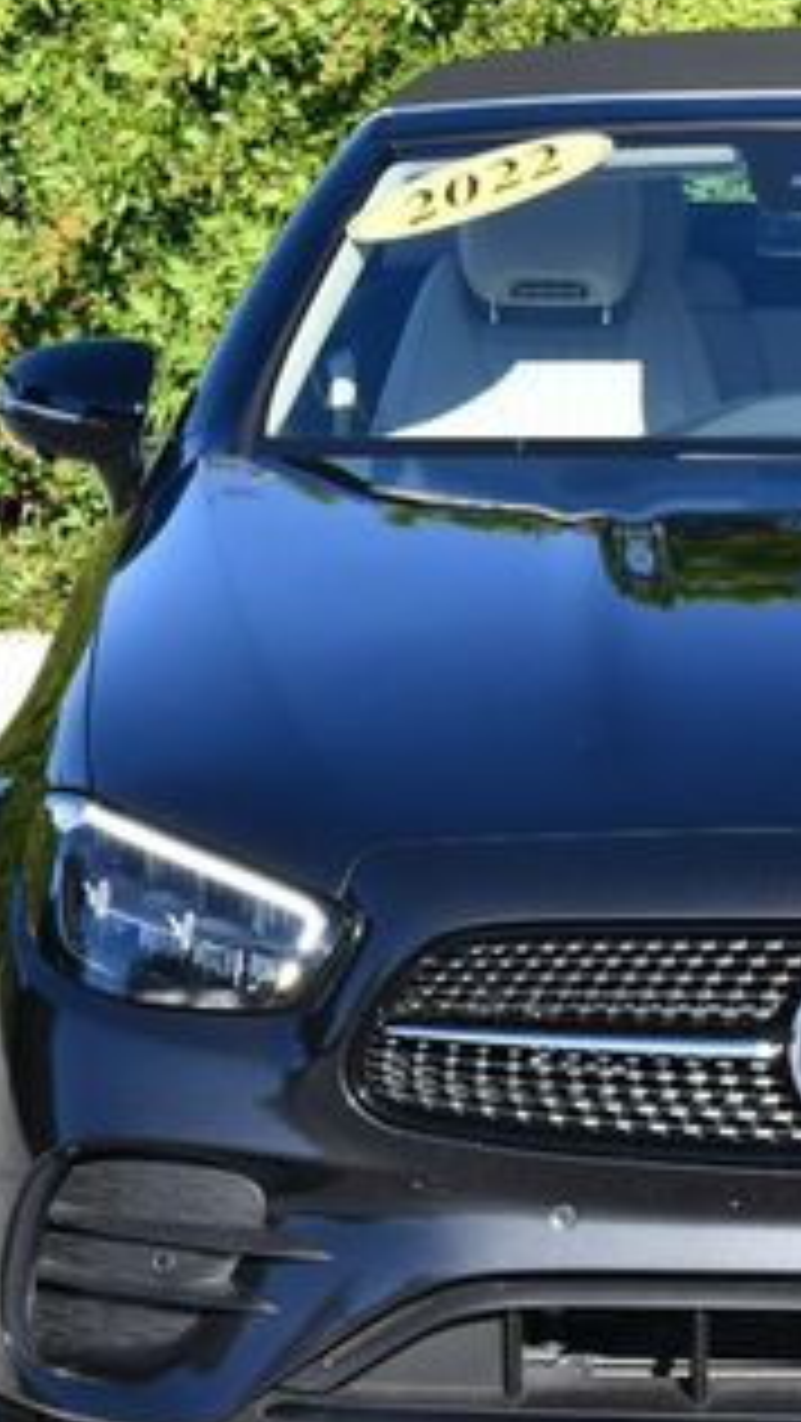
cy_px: 819
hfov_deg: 6.5
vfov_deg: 11.5
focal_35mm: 187
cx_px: 828
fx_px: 7053
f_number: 8
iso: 200
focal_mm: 44
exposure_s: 1/250
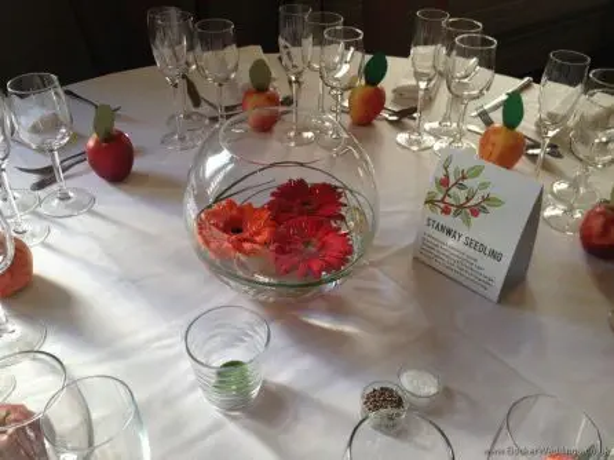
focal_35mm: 35
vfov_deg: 40.7
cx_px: 307
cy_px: 230
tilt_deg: -38.1
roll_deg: -1.7
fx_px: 620
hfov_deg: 52.7
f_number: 2.4
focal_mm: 4.28
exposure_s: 1/40
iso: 50
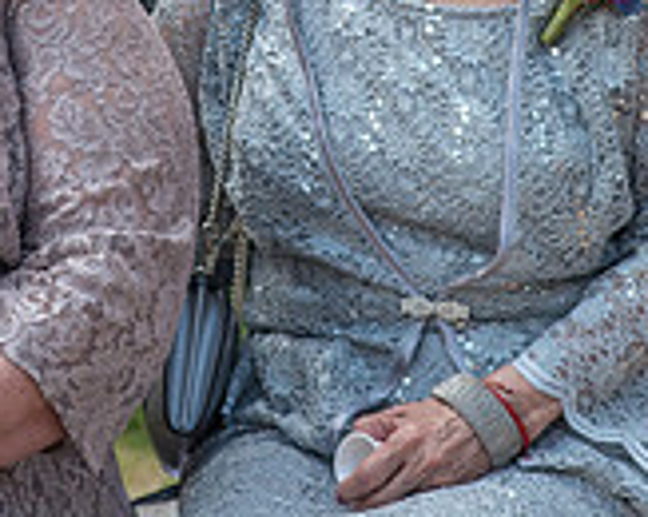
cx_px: 223
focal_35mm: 284
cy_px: -233
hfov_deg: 6.8
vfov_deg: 5.4
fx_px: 5440
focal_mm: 85
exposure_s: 1/500
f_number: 5.6
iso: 320
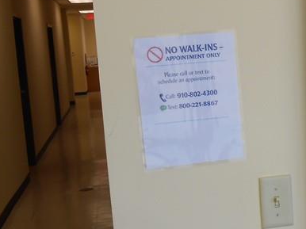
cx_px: 256
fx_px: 610
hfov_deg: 27.5
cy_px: 140
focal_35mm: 69
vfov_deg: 21.3
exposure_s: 1/40
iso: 80
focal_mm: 4.6
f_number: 3.5
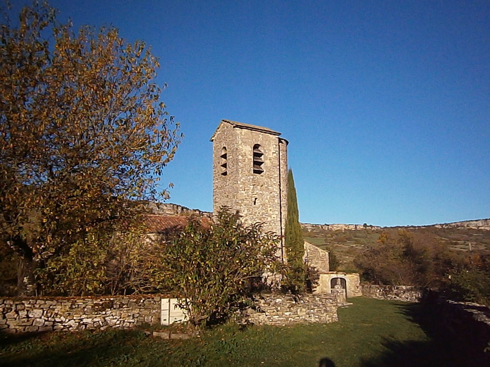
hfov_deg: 67.3
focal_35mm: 26
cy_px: 184
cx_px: 245
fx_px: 368
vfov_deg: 53.1
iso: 320
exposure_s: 1/800
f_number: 8
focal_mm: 4.7
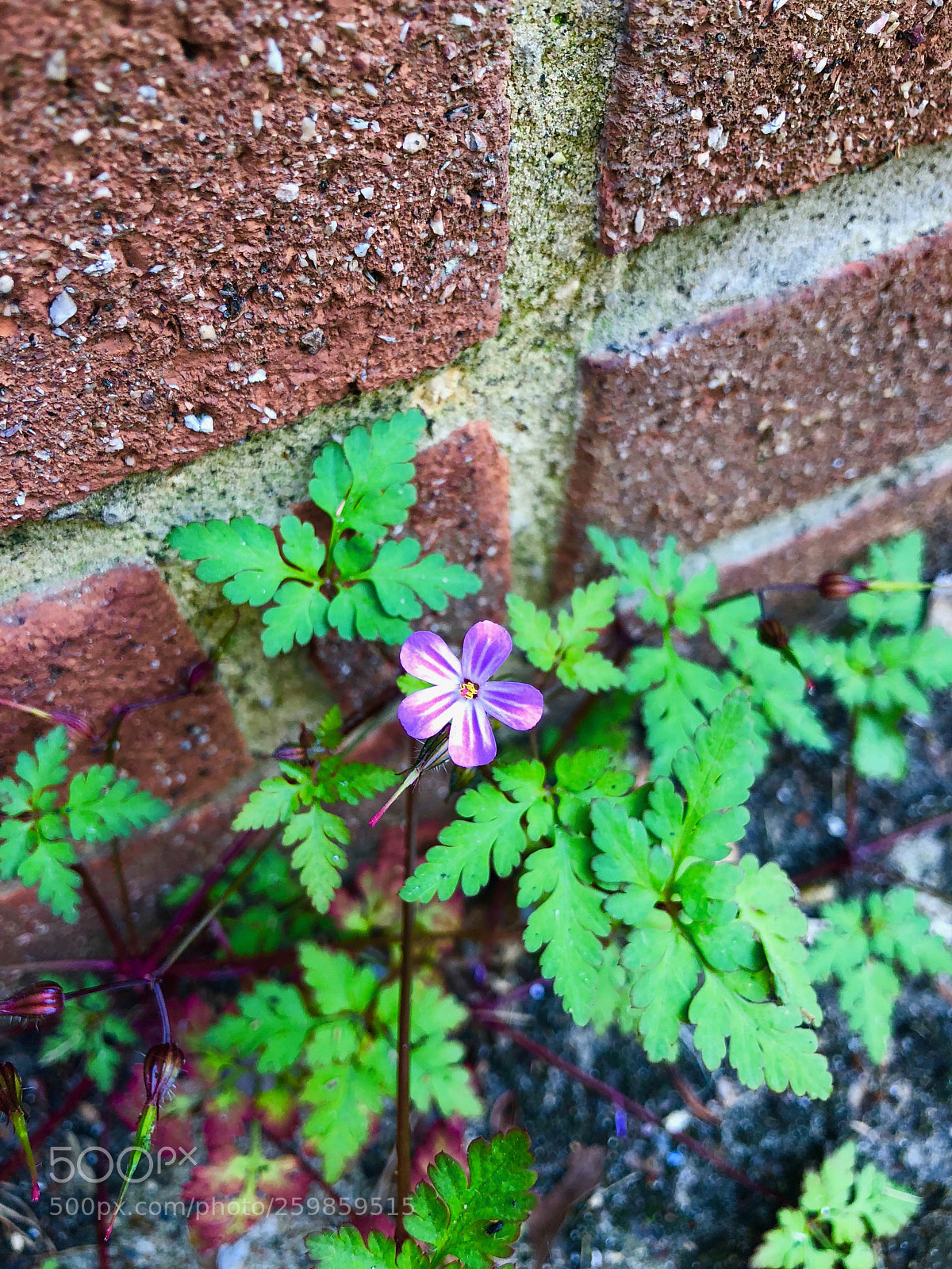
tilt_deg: -61.4
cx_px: 476
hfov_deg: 49.7
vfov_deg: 63.4
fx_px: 1027
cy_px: 634
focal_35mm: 28
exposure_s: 1/120
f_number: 1.8
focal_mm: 4
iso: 40
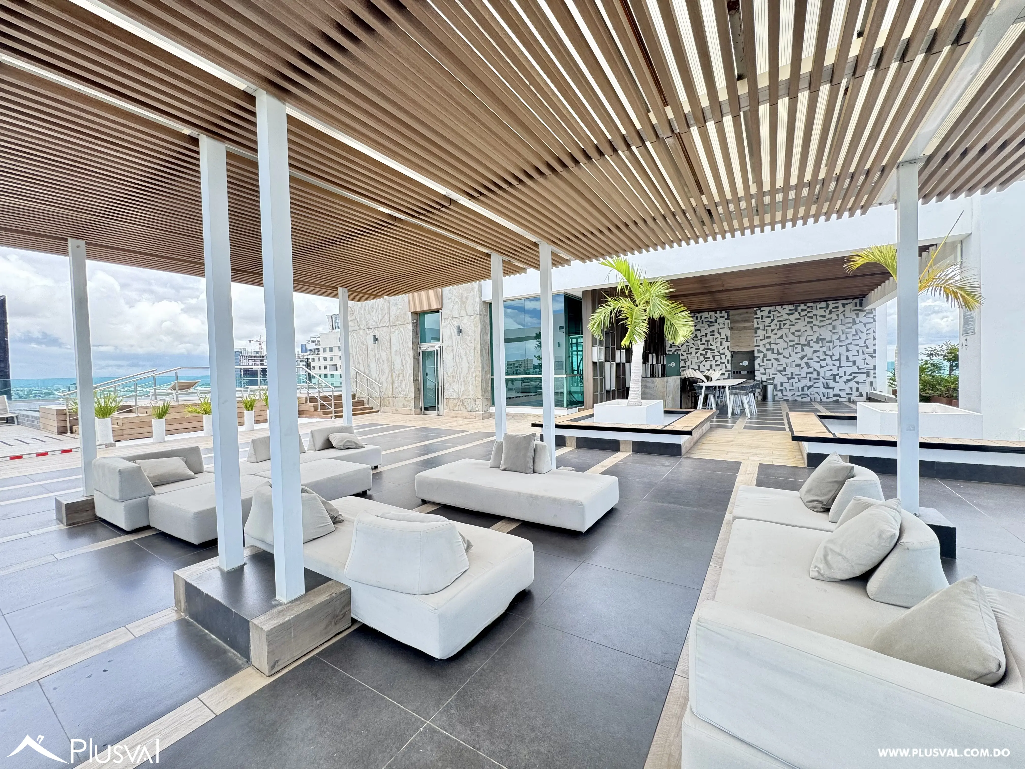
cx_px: 512
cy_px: 384
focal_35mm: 14
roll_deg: +1.4
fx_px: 415
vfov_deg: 85.7
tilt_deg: -2.5
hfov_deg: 102.1
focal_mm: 2.22
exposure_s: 1/255
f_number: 2.2
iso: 40
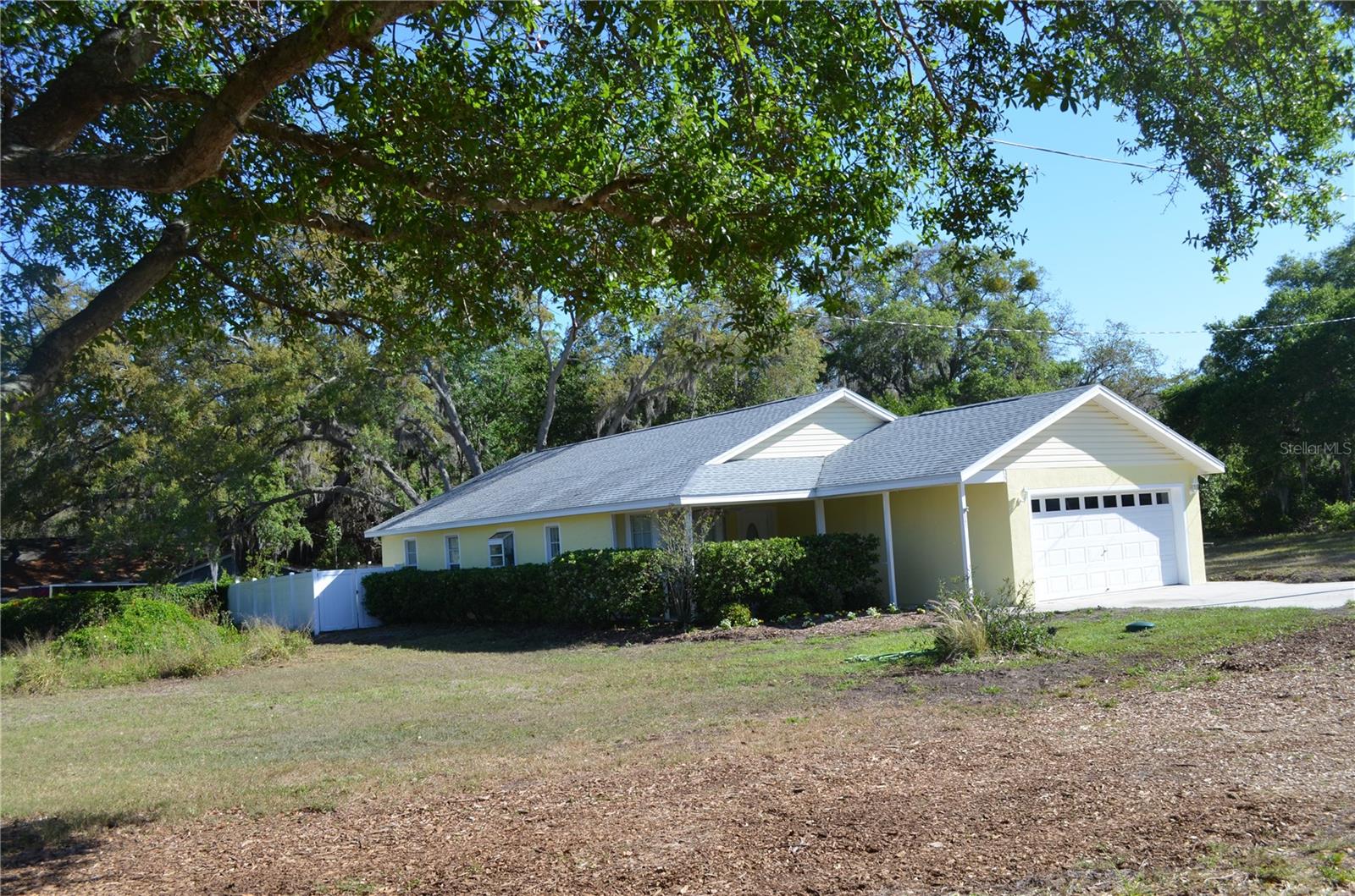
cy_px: 448
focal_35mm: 33
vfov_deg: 39.8
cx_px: 678
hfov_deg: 57.3
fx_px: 1239
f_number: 8
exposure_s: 1/250
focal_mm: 22
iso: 160
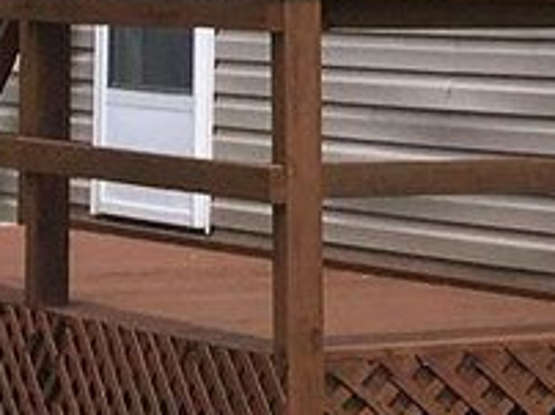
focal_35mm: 230
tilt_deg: -3.6
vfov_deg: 6.4
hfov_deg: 7.9
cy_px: 157
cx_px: 1418
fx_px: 3683
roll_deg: -0.4
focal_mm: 4.15
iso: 25
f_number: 2.2
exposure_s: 1/1789
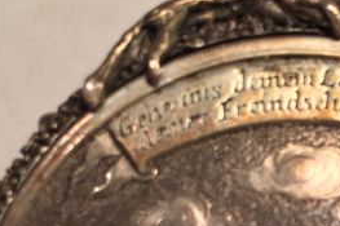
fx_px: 812
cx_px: 317
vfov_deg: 15.0
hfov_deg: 23.0
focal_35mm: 86
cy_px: 313
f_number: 2.2
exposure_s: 1/30
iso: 32
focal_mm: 4.15
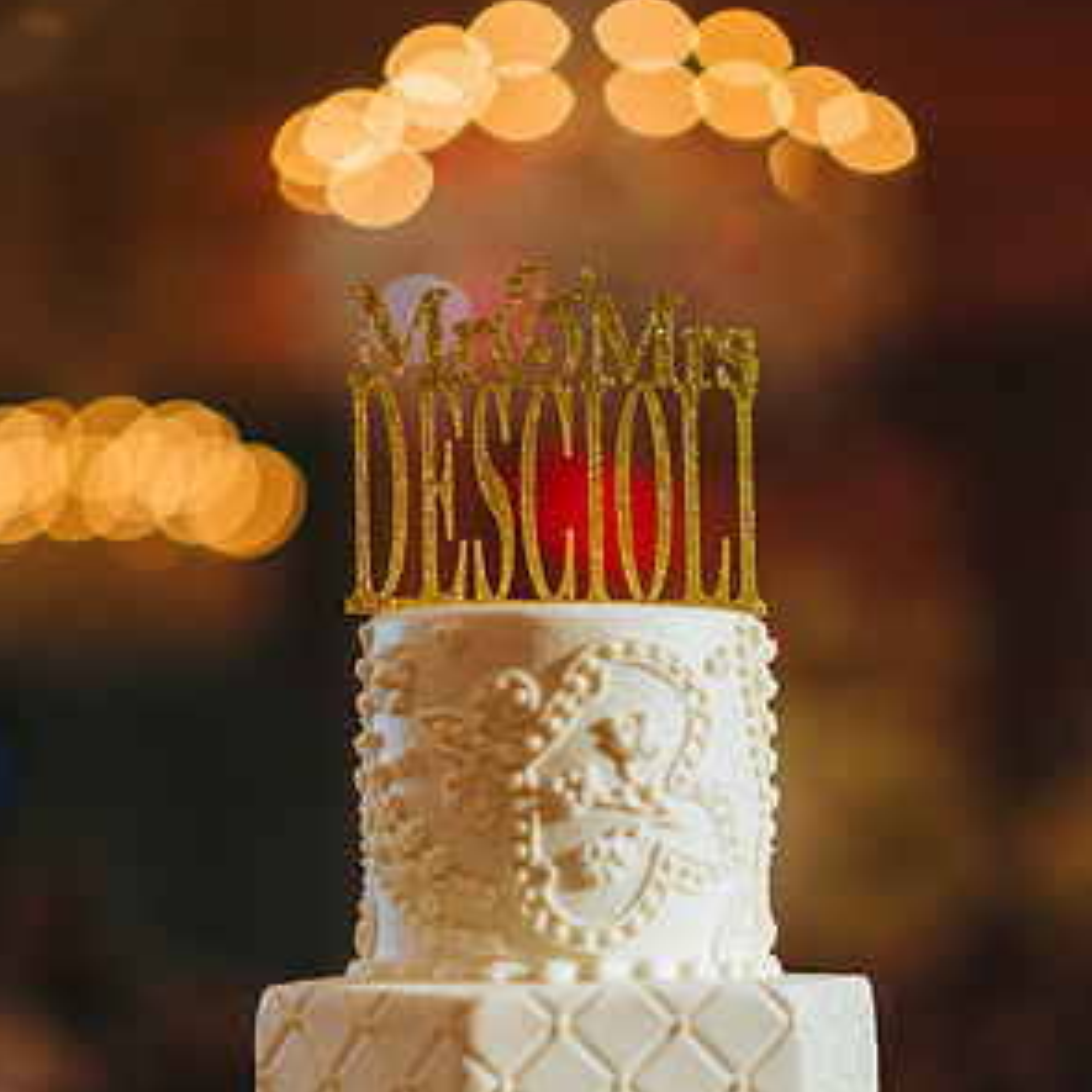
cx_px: 542
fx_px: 3926
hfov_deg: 15.8
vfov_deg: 15.8
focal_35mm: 110
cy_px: 811
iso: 1250
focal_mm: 85
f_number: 1.8
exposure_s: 1/320
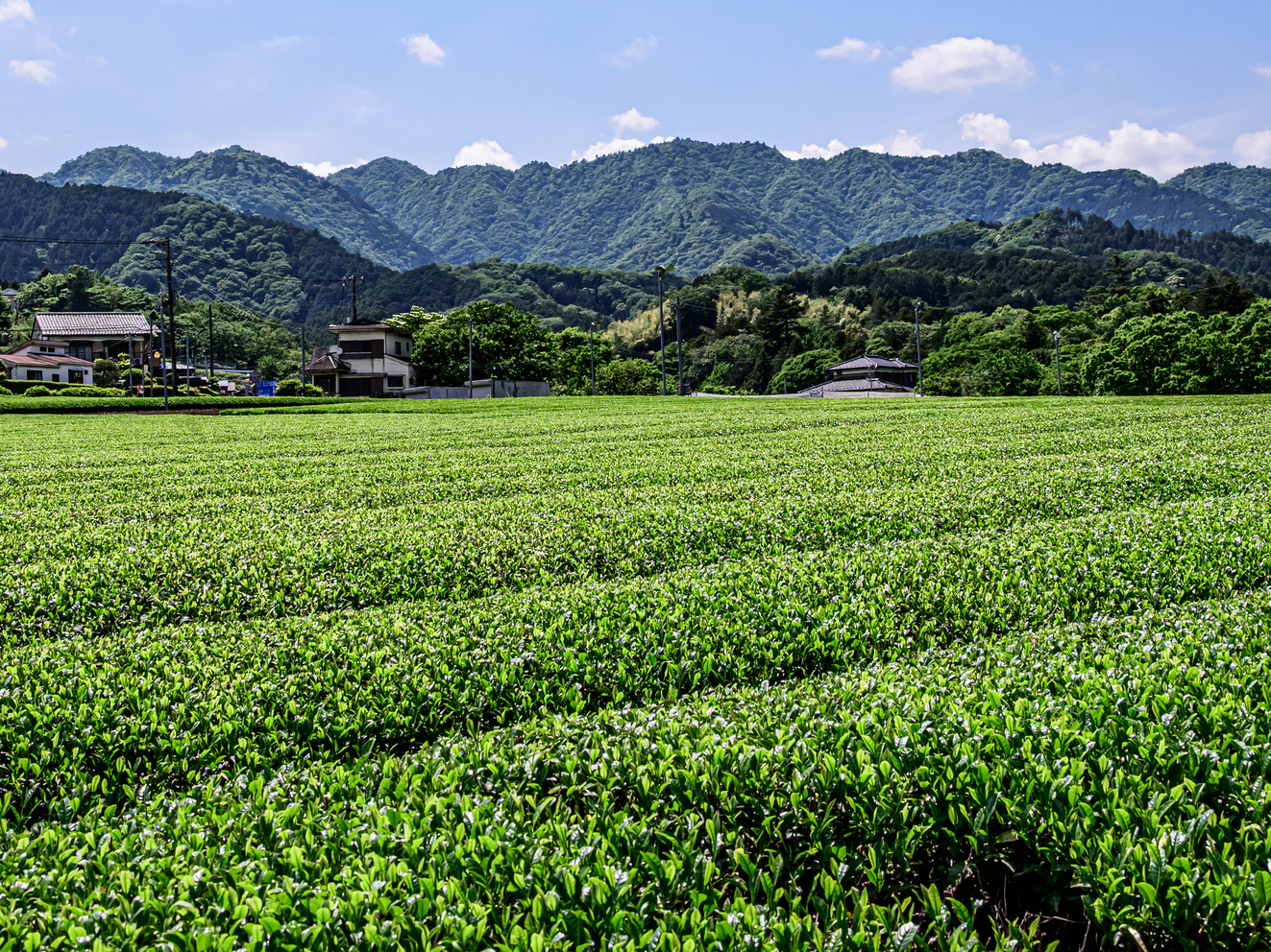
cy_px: 328
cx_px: 524
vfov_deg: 30.1
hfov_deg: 39.5
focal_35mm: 48
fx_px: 1762
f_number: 11
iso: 400
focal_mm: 33
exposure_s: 1/400
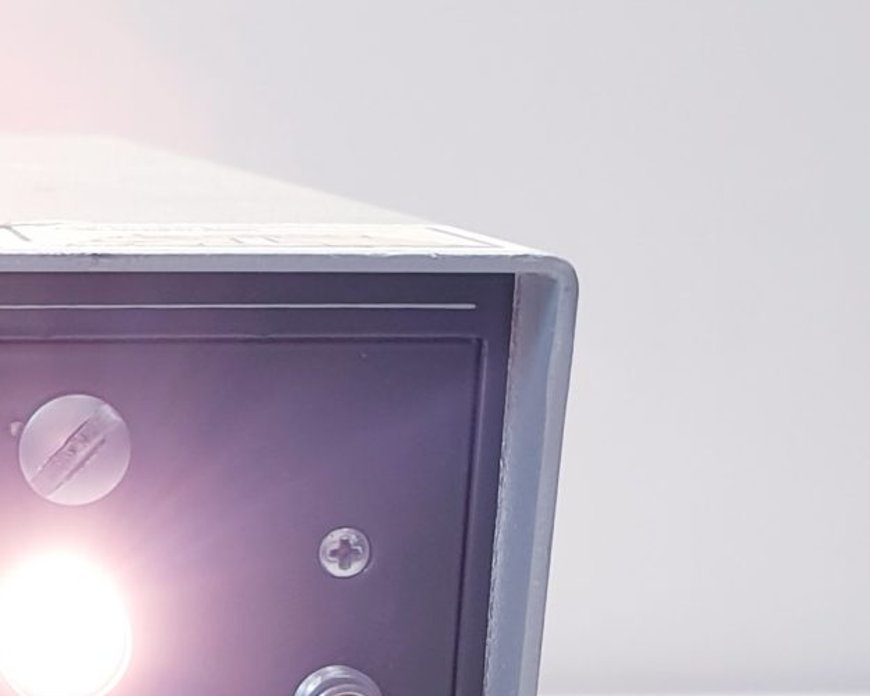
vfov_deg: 14.5
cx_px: -234
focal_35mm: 104
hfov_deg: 17.4
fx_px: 2678
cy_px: 757
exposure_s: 1/50
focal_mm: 4.3
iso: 80
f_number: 2.4
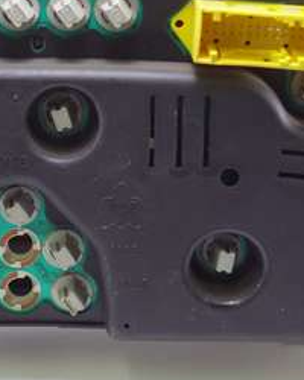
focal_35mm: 124
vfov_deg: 15.5
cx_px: 21
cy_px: 175
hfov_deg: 12.3
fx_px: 1395
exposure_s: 1/50
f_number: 3.2
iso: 250
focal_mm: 16.01
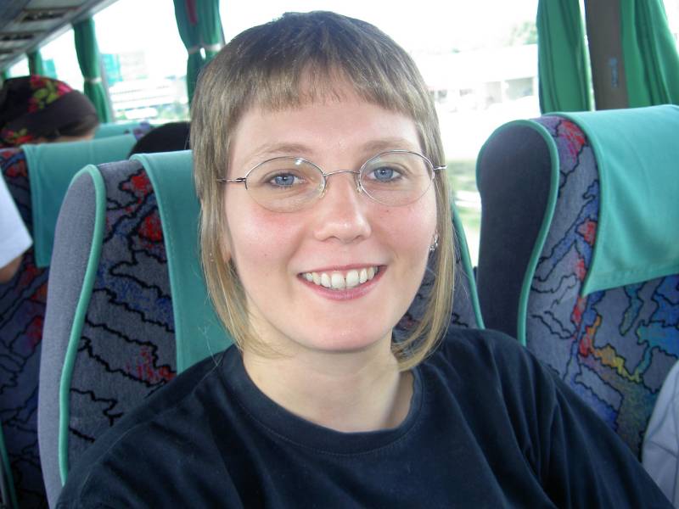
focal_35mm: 39
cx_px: 340
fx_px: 765
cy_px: 254
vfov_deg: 36.8
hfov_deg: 47.9
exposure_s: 1/60
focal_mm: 8
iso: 100
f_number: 2.8
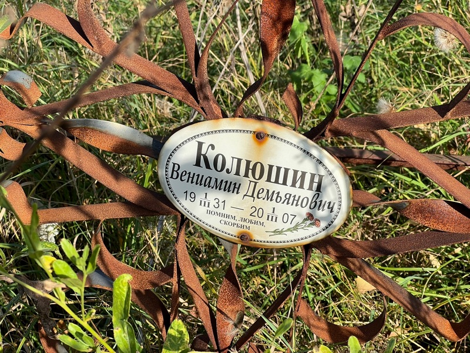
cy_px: 176
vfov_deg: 19.1
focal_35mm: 77
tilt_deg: -25.8
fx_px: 1045
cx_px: 235
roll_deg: -1.0
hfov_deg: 25.3
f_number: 2.8
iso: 32
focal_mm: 9
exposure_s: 1/351
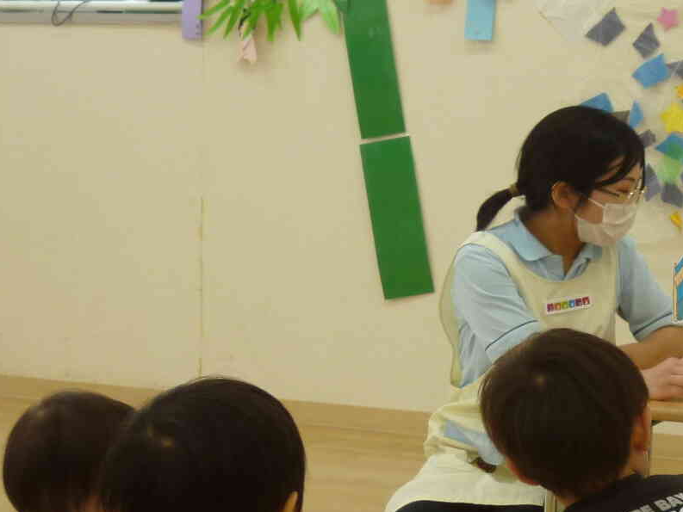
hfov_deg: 20.2
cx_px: 726
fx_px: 1835
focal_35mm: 93
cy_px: 337
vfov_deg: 15.9
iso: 125
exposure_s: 1/60
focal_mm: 6.4
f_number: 2.9
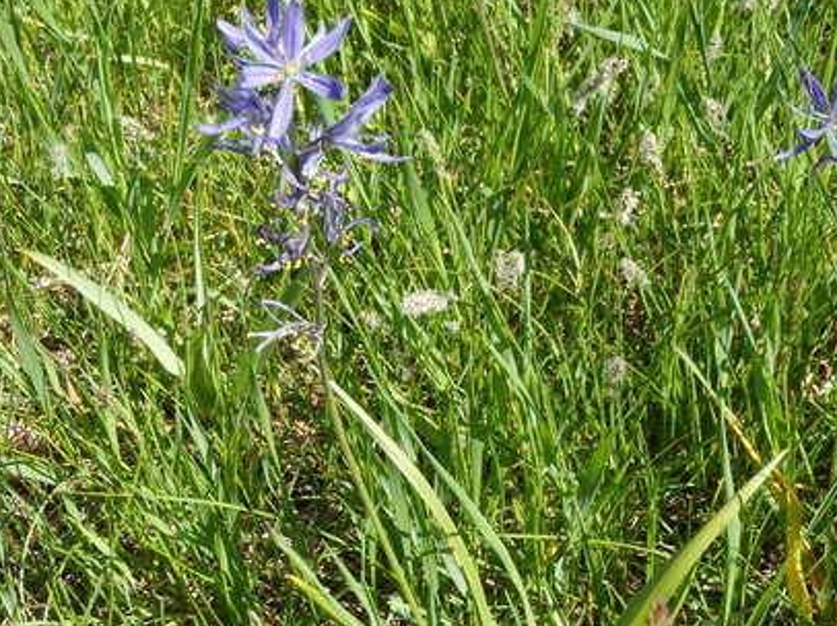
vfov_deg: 21.3
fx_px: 1667
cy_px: 312
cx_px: 404
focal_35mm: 69
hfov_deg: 28.2
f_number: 5.1
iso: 125
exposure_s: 1/320
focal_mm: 10
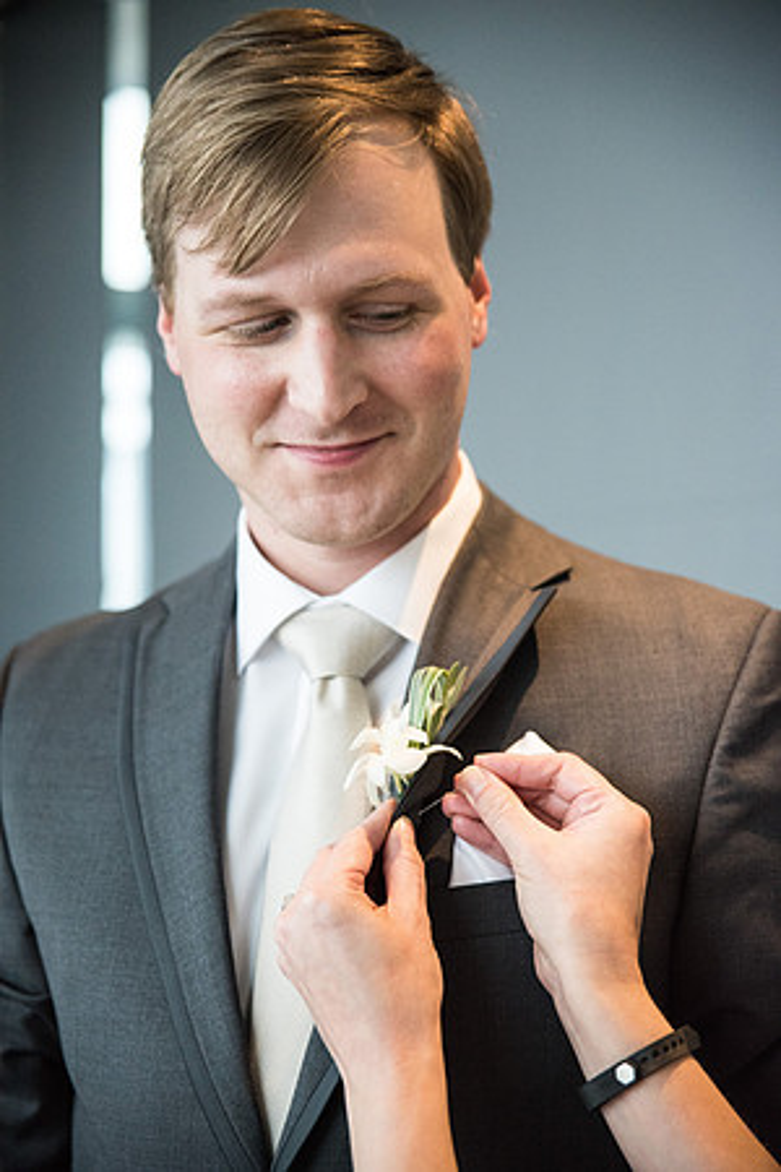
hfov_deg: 19.5
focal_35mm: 70
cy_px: 586
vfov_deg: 28.8
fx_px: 2278
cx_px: 390
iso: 2500
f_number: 2.8
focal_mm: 70
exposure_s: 1/1600
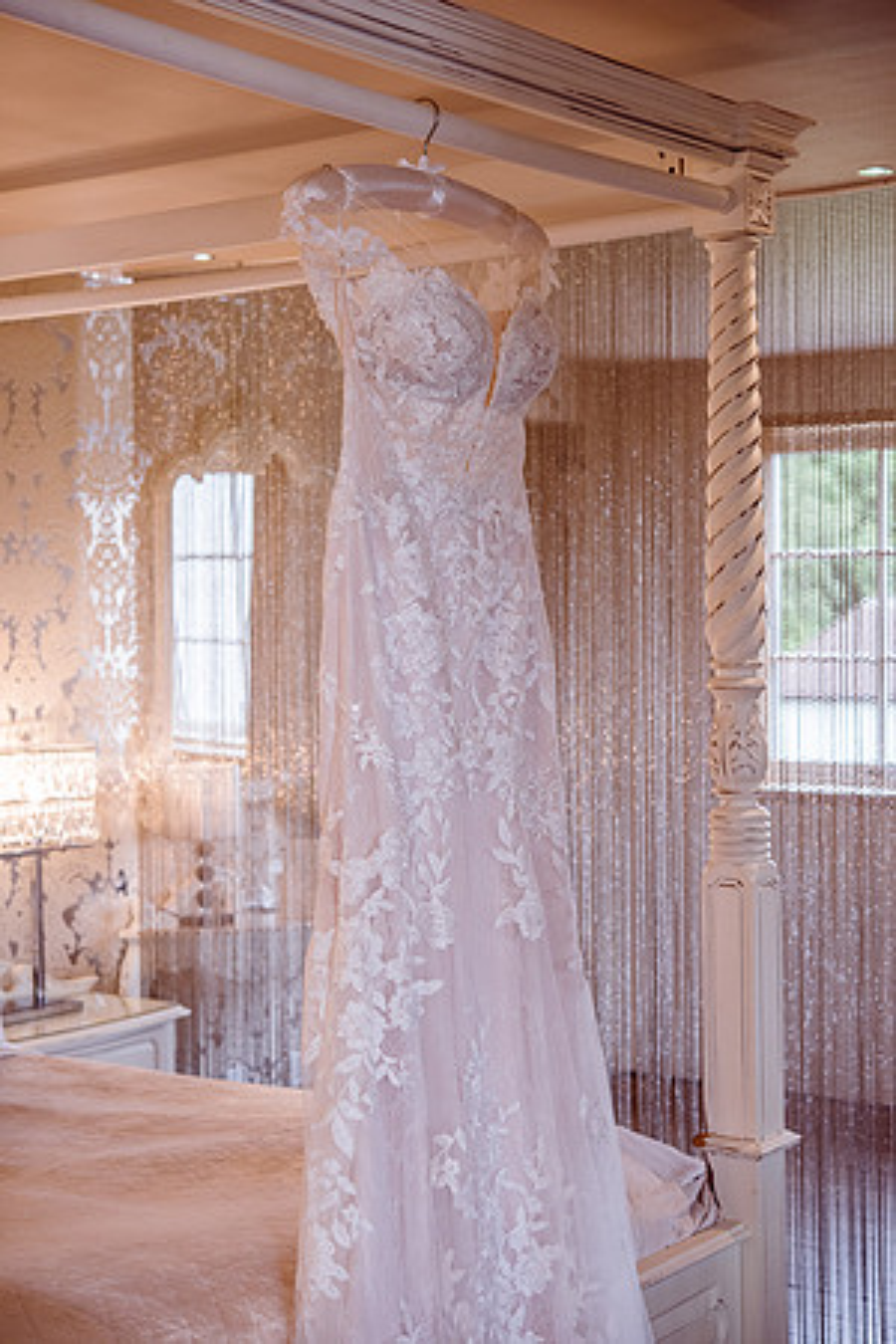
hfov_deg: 22.6
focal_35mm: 60
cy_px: 672
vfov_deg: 33.4
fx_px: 2240
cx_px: 448
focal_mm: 60
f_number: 4.5
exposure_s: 1/100
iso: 1000
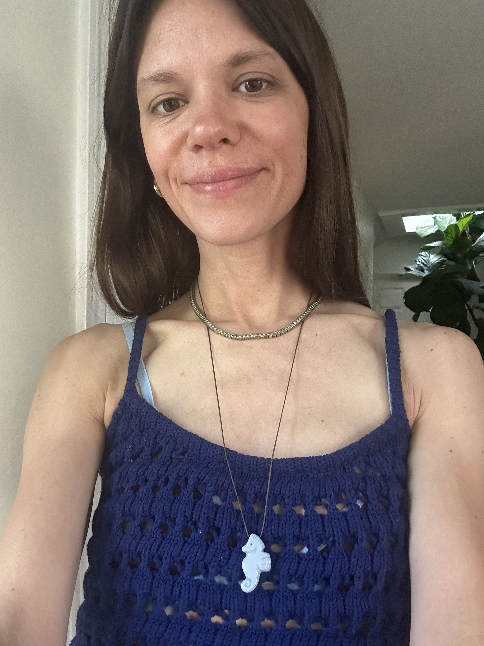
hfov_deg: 46.8
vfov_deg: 60.0
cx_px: 242
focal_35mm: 30
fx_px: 559
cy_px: 323
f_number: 1.9
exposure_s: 1/60
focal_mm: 2.69
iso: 320
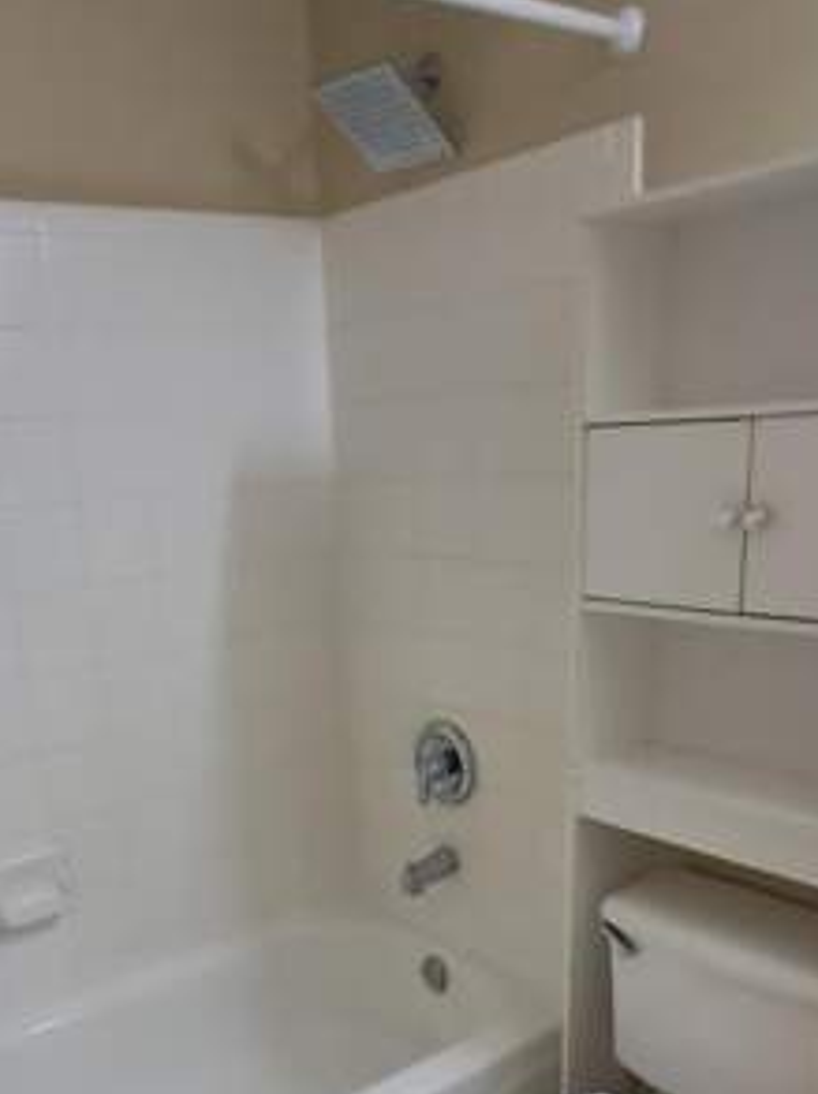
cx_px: 321
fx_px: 1105
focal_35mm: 35
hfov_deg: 40.4
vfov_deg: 50.4
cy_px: 829
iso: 125
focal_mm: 1.64
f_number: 2.2
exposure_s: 1/40
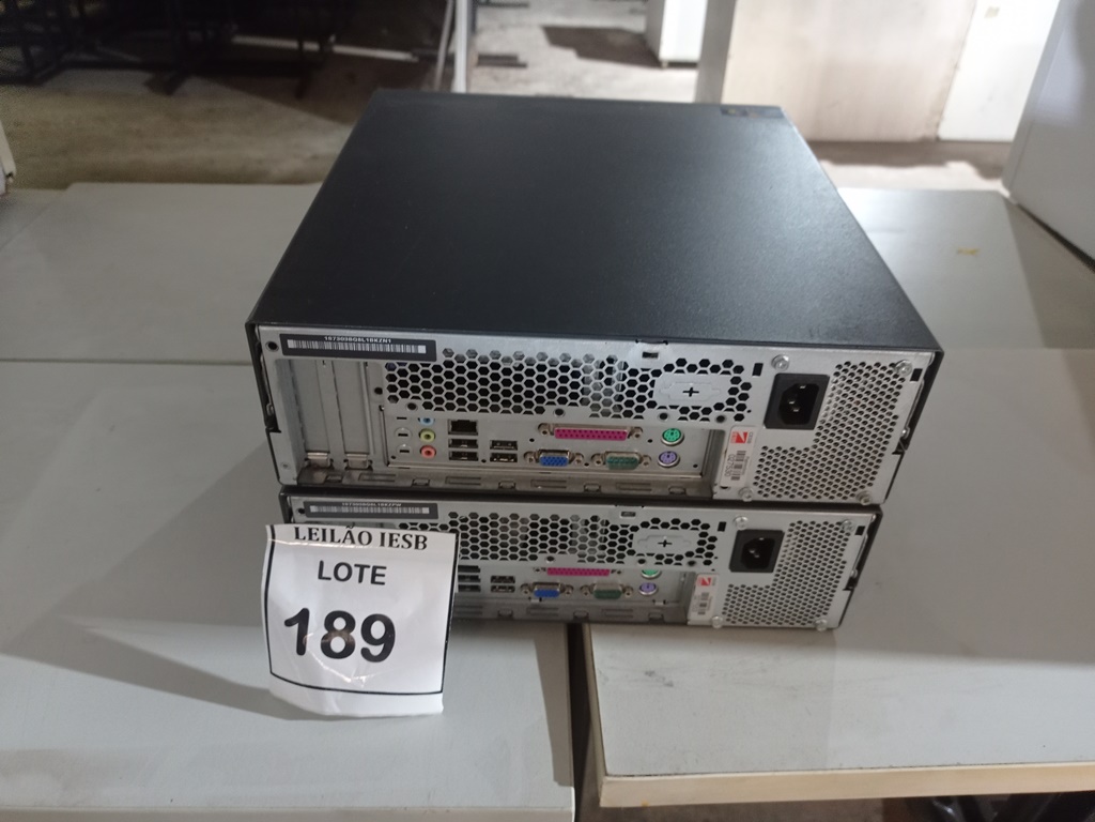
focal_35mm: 28
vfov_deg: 49.7
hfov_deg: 63.4
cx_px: 548
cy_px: 411
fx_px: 886
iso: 537
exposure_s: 1/24
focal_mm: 4.7
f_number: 1.79
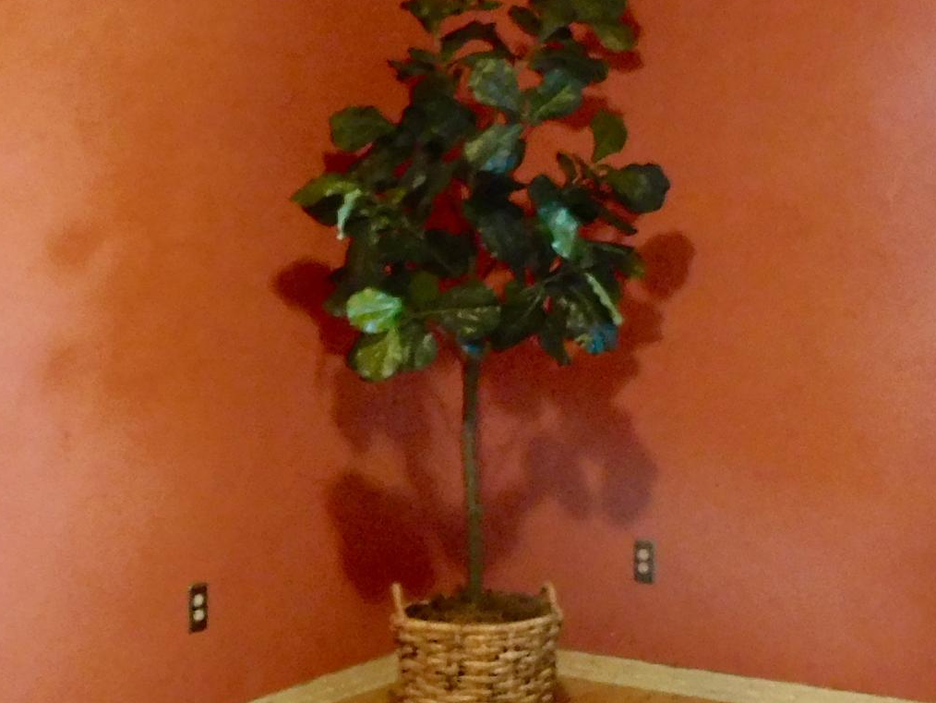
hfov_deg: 27.0
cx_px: 708
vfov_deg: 20.7
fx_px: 1920
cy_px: 419
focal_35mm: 71
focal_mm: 4.3
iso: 560
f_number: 3.3
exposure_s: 1/8
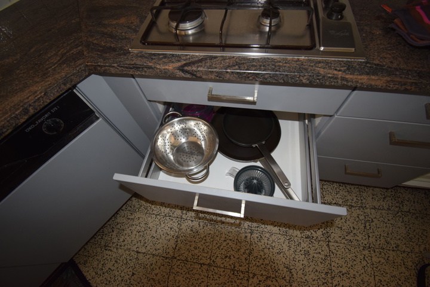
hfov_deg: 100.4
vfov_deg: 77.3
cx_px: 215
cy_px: 144
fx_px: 179
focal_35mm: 15
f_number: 4.5
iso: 800
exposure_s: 1/60
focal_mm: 10
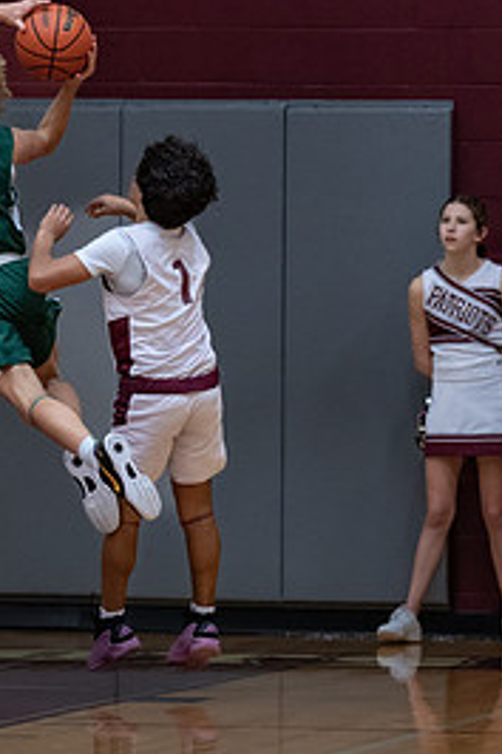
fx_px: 8544
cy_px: 351
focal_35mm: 408
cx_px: 21
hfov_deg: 3.4
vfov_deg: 5.1
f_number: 1.8
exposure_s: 1/1000
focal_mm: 135
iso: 1250
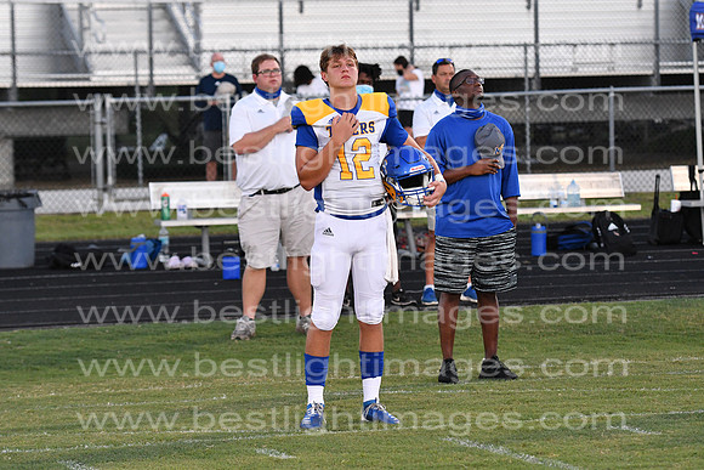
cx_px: 352
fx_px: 2993
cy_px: 235
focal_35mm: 153
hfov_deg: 13.4
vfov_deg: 9.0
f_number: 4
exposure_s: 1/800
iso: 1600
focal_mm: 102
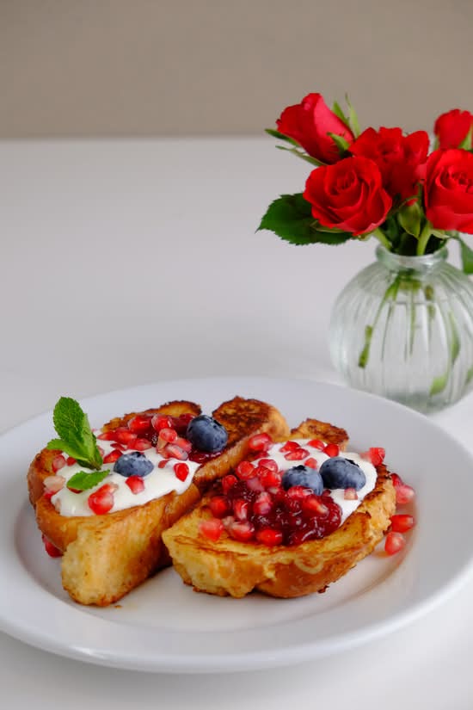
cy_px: 355
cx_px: 236
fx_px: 1636
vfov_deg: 24.5
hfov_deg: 16.5
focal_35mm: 83
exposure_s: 1/180
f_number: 4
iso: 640
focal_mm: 55
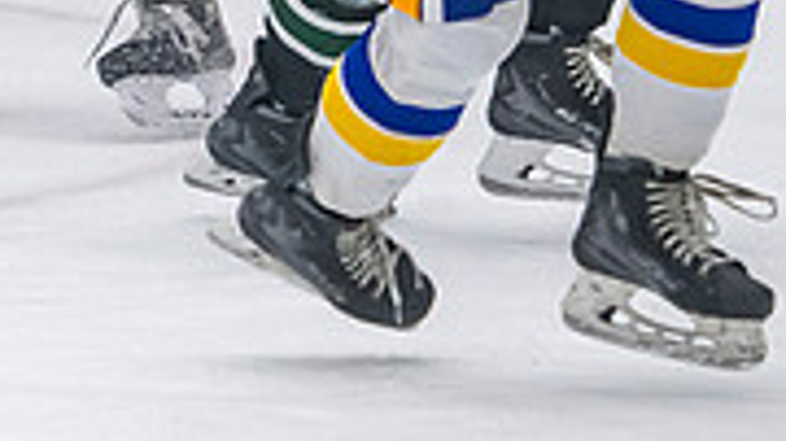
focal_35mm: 629
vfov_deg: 1.9
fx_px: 13102
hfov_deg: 3.4
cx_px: -384
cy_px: -447
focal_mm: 120
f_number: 3.2
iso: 2000
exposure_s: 1/640
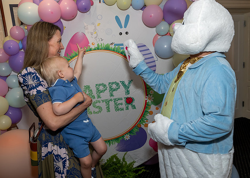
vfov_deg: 45.8
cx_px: 114
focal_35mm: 30
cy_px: 89
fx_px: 211
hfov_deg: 61.2
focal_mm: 19
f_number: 8
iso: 500
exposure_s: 1/250
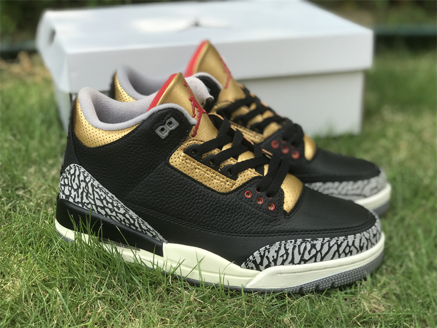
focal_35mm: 57
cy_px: 164
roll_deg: -0.6
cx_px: 218
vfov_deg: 25.7
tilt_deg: -20.9
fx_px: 720
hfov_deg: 33.8
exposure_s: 1/242
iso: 20
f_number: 2.8
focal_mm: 6.6
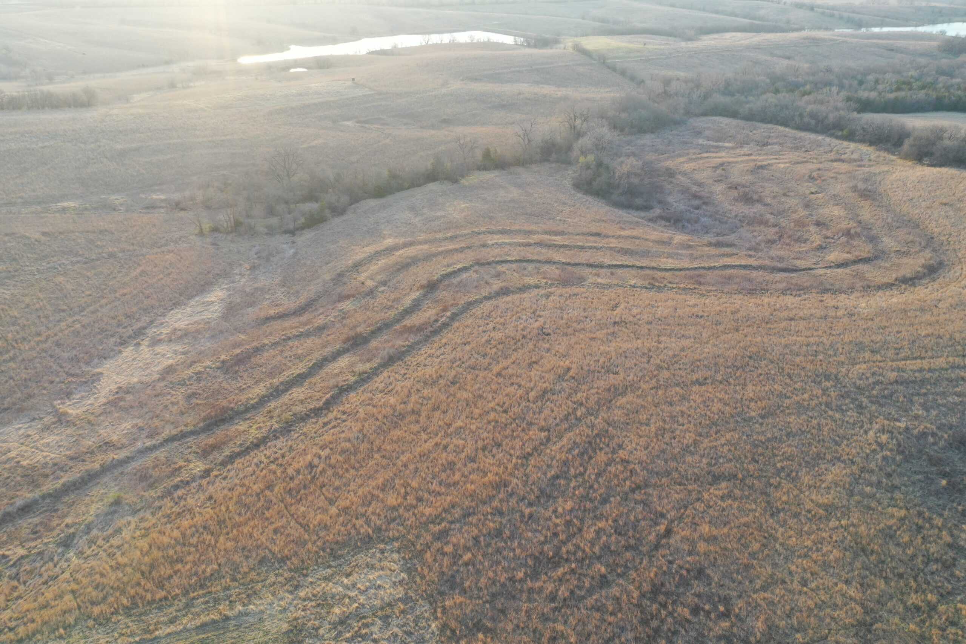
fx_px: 751
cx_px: 483
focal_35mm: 28
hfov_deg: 65.5
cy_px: 322
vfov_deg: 46.4
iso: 100
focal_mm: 10.26
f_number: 4
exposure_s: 1/120
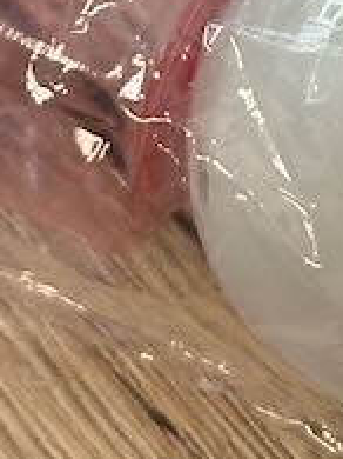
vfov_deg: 6.2
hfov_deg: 4.7
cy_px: -372
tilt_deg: -64.7
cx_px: 470
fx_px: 4166
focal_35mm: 315
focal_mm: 6.86
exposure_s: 1/50
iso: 100
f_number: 1.78
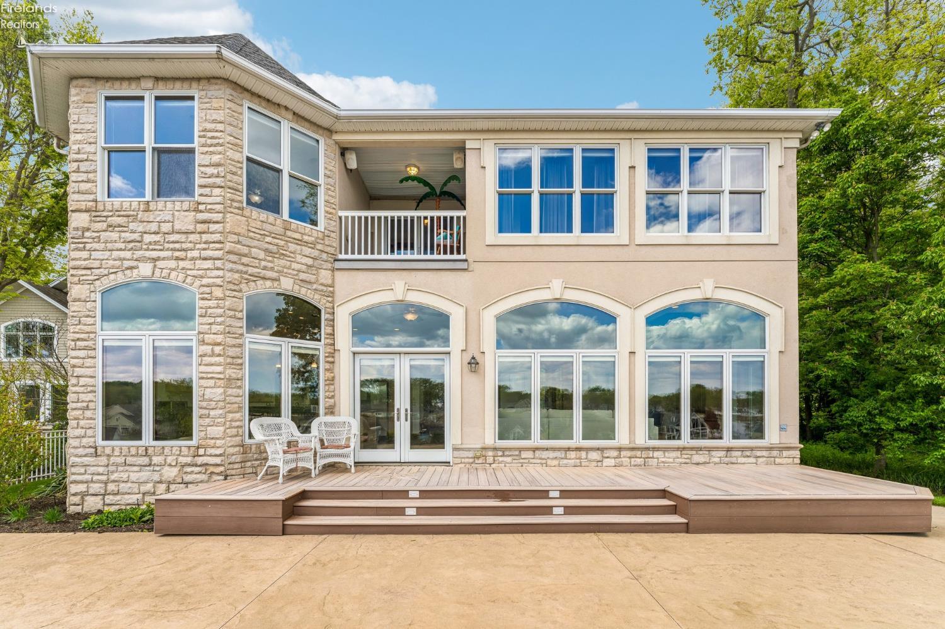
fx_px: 367
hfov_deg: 104.3
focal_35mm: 14
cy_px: 314
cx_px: 472
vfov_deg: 81.2
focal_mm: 14
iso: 200
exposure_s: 1/400
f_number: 8
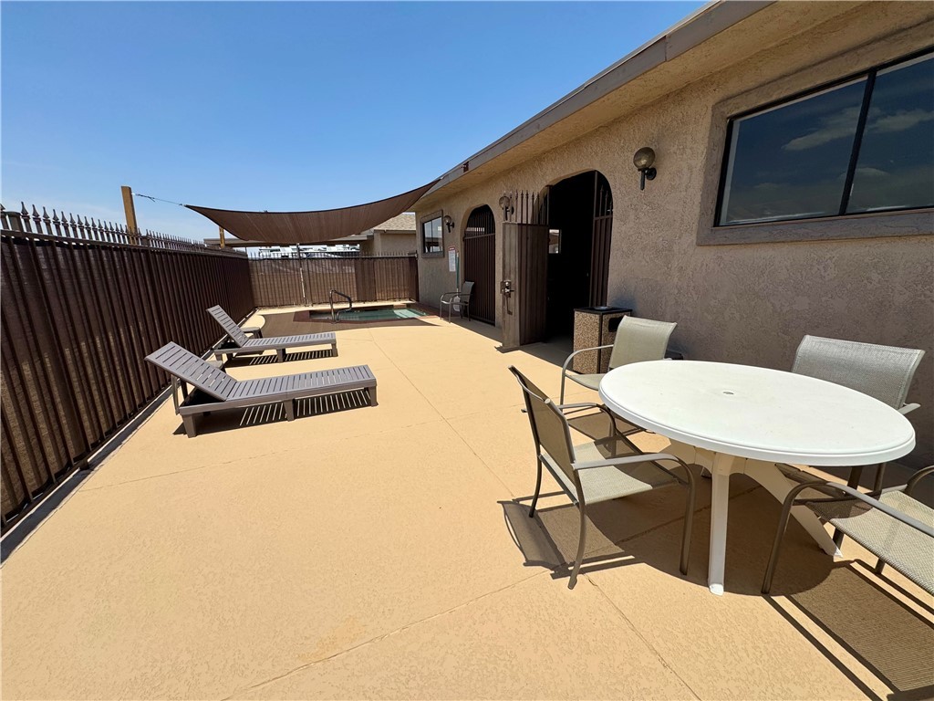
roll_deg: +4.1
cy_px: 350
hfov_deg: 102.1
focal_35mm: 14
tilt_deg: -12.0
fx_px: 378
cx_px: 467
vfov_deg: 85.7
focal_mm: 2.22
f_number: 2.2
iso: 50
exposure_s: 1/3546
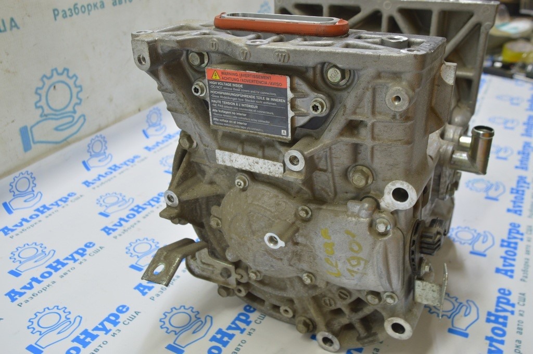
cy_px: 177
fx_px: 488
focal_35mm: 33
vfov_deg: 39.9
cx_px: 266
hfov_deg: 57.3
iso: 400
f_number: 5.6
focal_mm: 22
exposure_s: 1/20
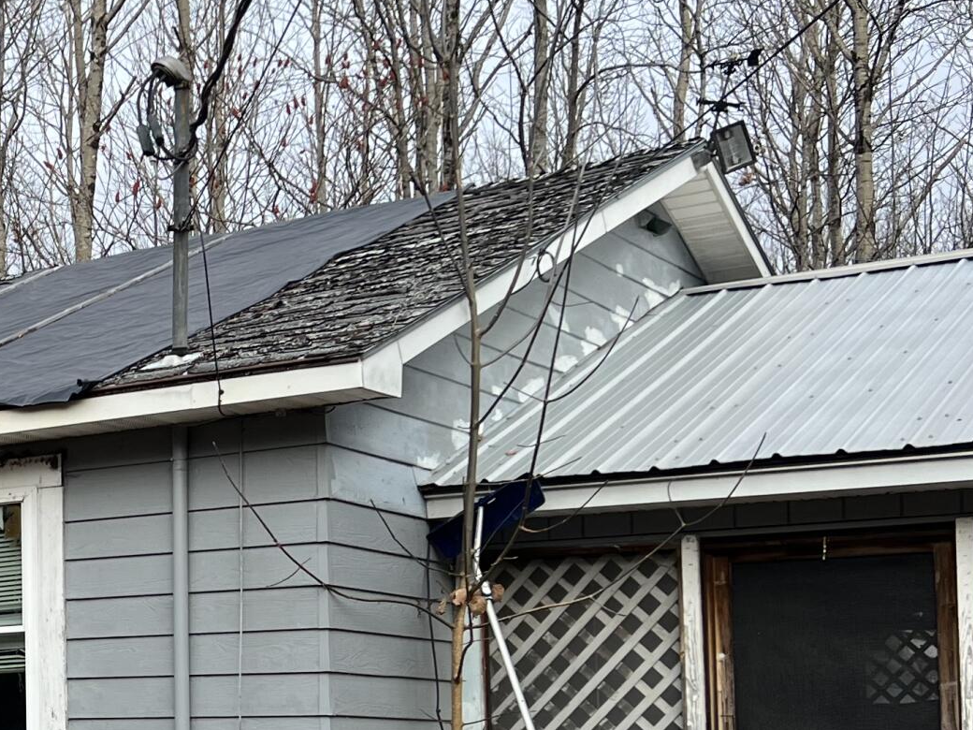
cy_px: 642
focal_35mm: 75
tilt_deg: +2.3
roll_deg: +0.2
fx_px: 2108
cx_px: -189
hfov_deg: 23.7
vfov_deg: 19.3
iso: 50
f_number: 1.5
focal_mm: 5.7
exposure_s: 1/1511
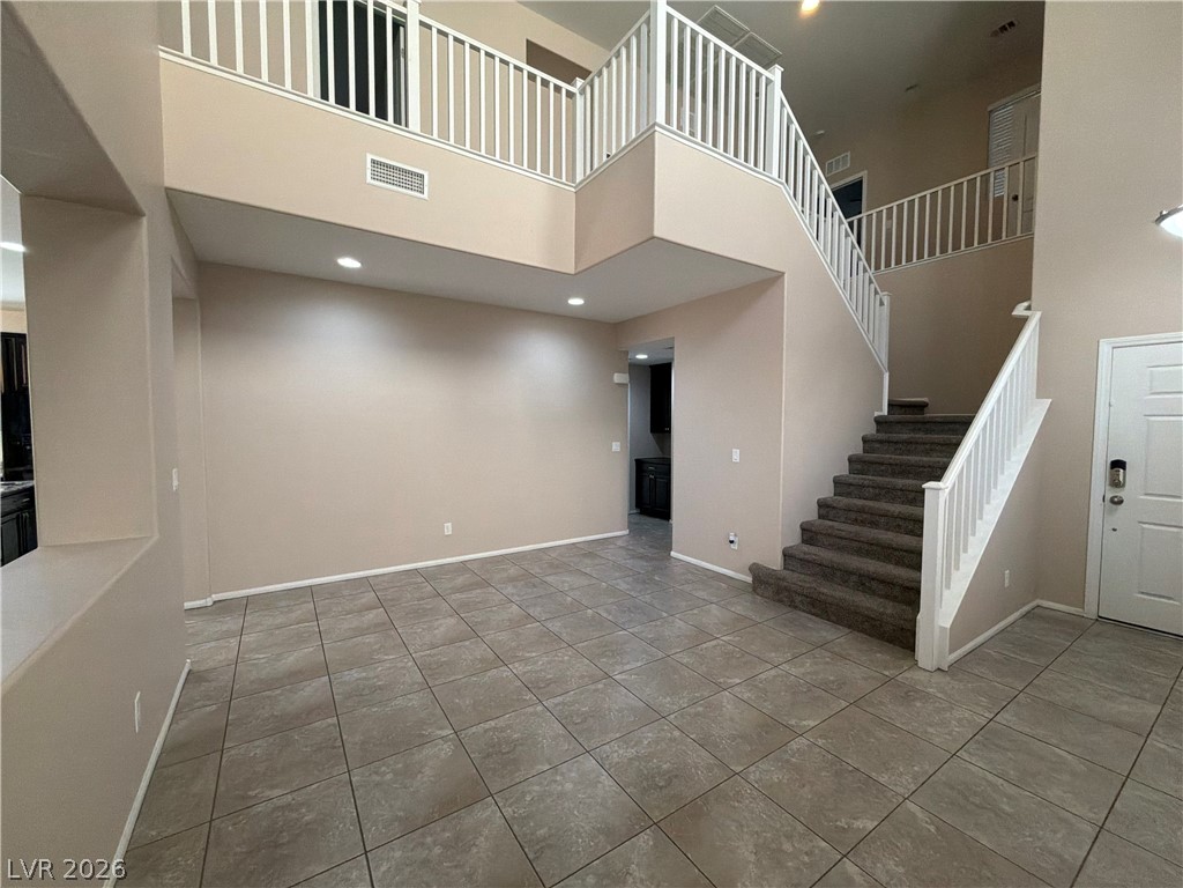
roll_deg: +0.1
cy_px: 444
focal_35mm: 14
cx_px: 592
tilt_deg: -3.3
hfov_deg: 102.1
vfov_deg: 85.7
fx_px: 478
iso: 320
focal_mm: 2.22
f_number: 2.2
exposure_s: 1/120
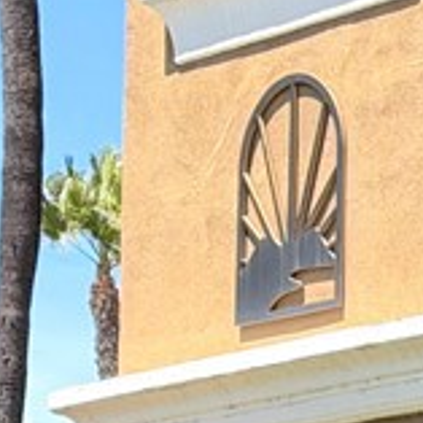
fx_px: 3816
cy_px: 329
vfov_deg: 6.3
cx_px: 552
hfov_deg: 6.3
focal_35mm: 276
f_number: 1.78
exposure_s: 1/2415
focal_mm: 6.76
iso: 64
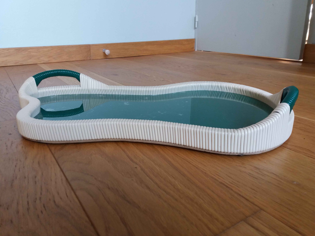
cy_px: 118
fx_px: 255
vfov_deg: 49.7
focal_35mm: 28
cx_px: 158
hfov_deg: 63.4
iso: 80
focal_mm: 3.7
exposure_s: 1/33
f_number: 1.9
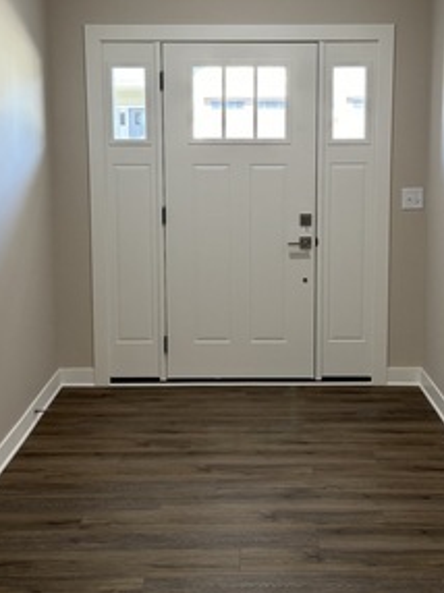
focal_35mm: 56
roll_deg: +2.6
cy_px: 258
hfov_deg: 26.1
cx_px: 245
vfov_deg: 34.3
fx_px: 959
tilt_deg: -8.0
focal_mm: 6.76
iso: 125
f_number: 1.78
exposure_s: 1/60
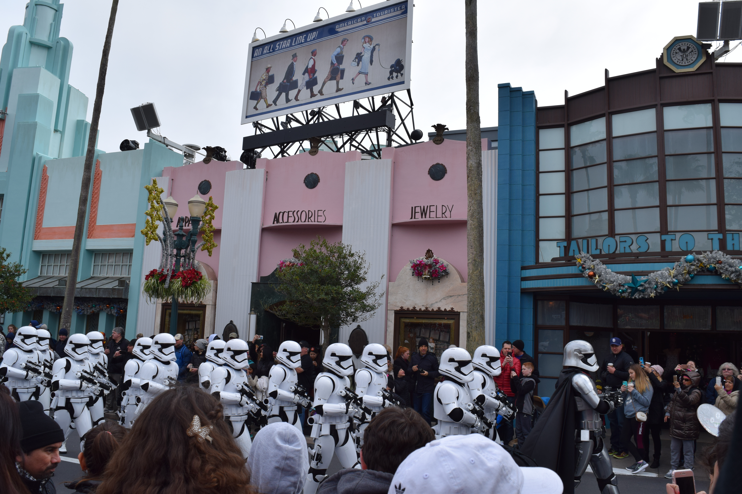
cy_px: 247
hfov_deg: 61.9
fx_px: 618
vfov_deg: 43.6
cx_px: 371
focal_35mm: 30
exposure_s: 1/400
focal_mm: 20
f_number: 10
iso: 200
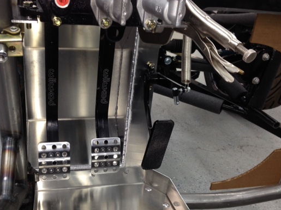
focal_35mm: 41
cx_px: 109
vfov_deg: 35.0
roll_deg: -4.2
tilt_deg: -24.8
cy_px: 128
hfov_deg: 45.5
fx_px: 333
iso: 50
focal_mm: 4.12
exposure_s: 1/33
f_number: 2.4
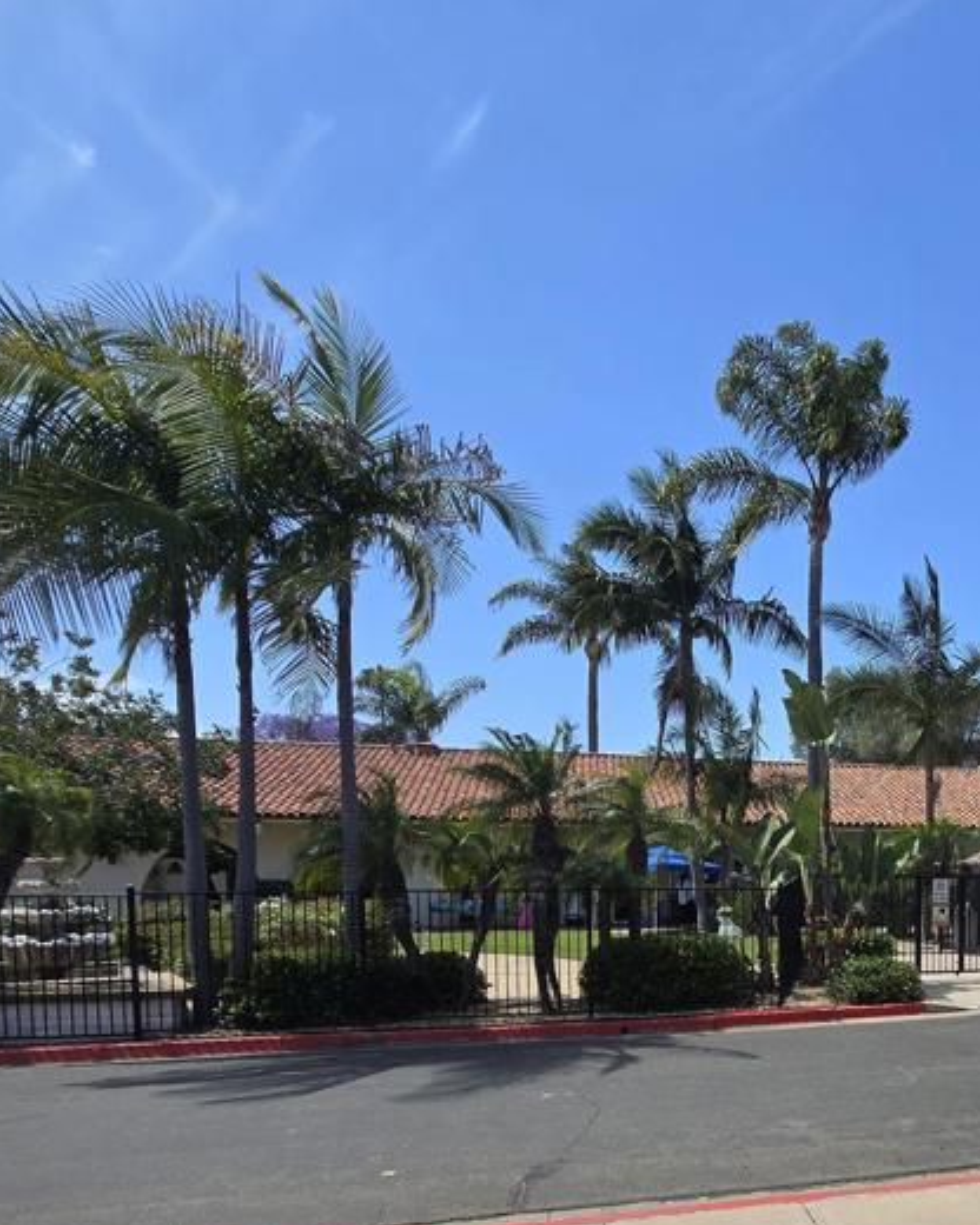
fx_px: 906
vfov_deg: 63.0
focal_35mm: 25
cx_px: 883
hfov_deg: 50.3
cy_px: 959
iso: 50
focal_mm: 2.2
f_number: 2.2
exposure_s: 1/2016
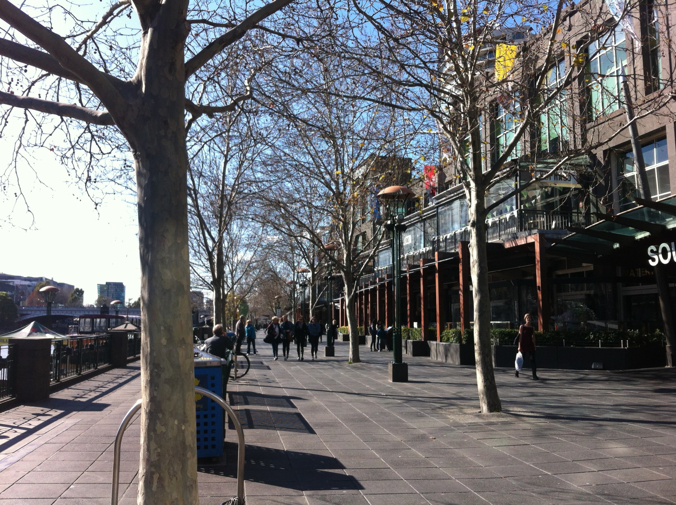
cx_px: 338
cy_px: 252
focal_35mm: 35
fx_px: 683
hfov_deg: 52.7
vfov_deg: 40.6
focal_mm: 3.85
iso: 80
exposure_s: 1/656
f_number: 2.8
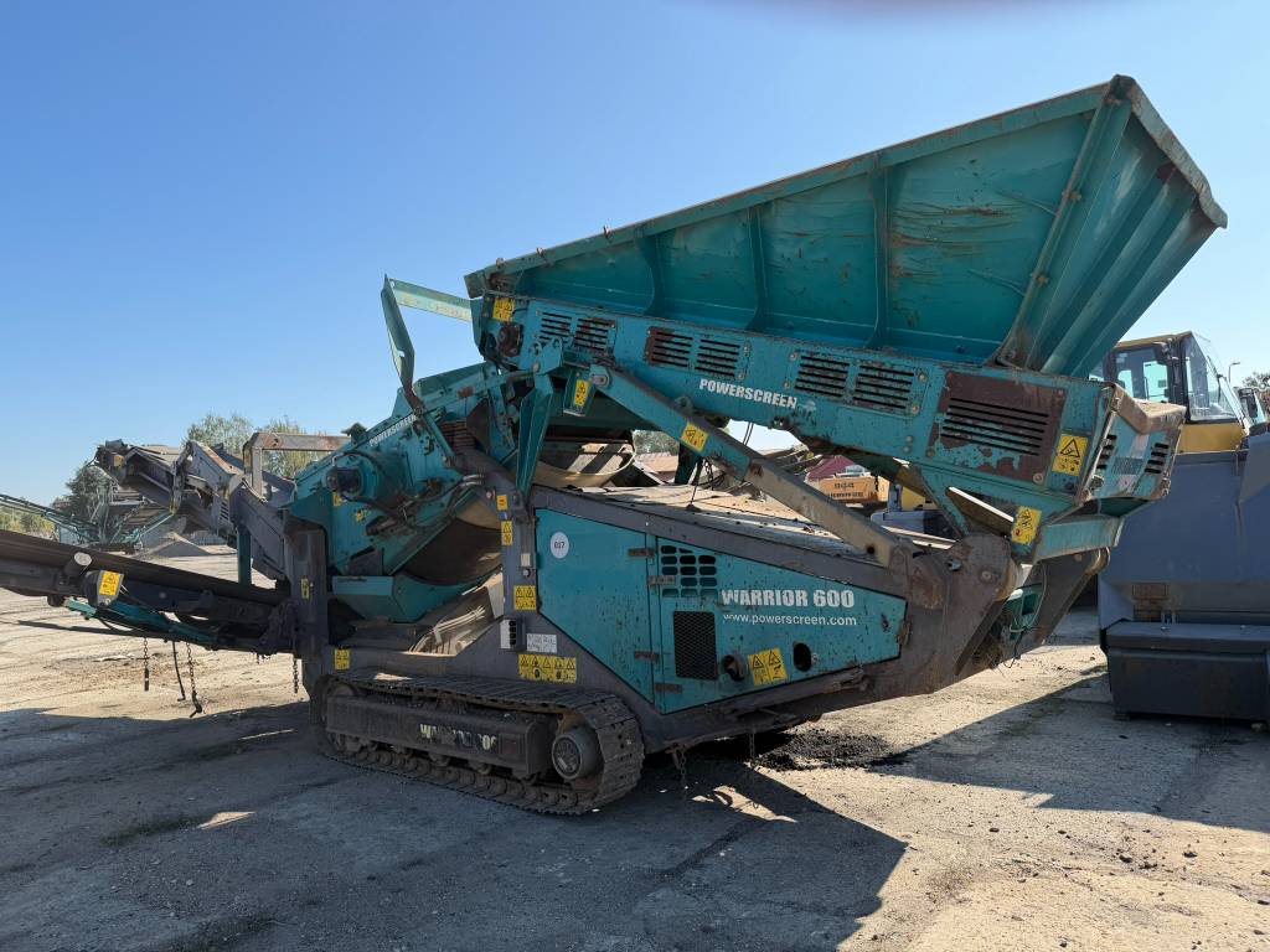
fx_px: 881
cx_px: 635
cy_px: 476
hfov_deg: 71.6
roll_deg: +2.6
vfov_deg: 56.8
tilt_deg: +1.6
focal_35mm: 24
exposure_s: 1/2703
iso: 80
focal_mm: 6.76
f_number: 1.78
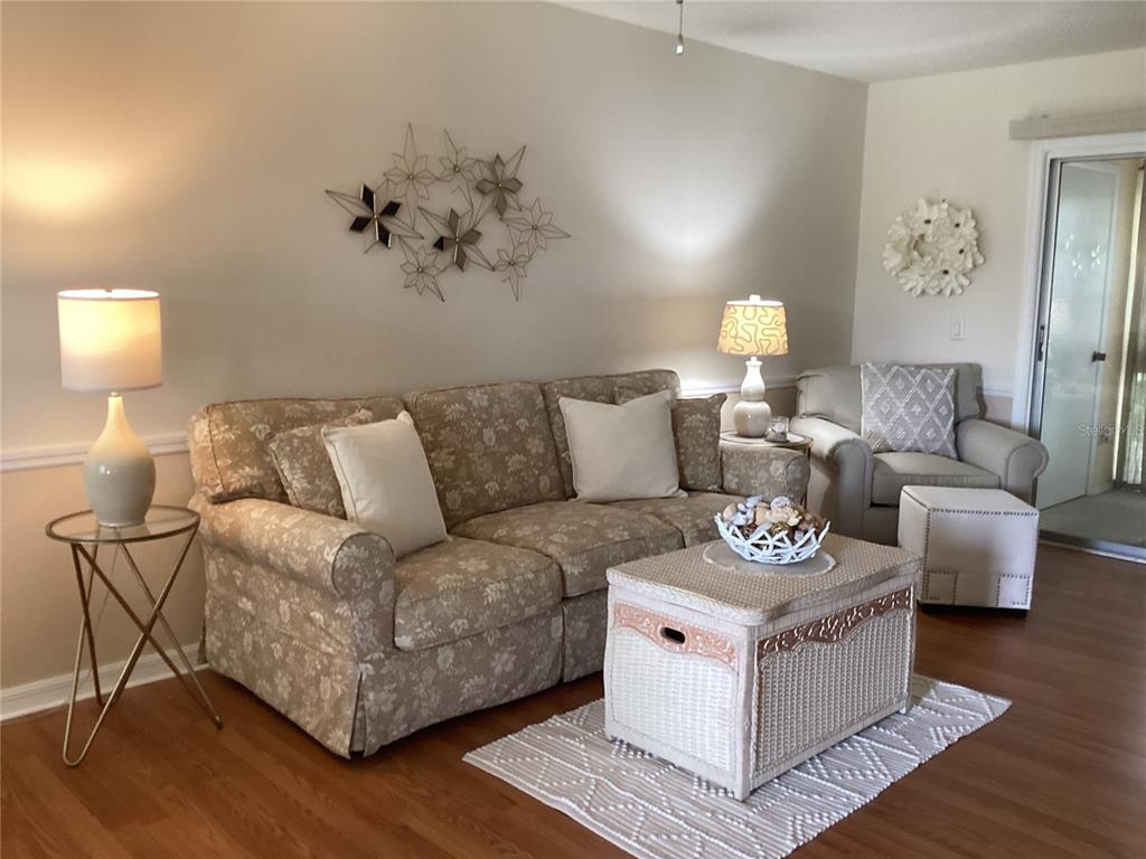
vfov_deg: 45.4
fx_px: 1026
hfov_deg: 58.4
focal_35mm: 31
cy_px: 430
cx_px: 573
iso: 160
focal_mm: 3.3
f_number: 2.4
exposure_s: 1/50
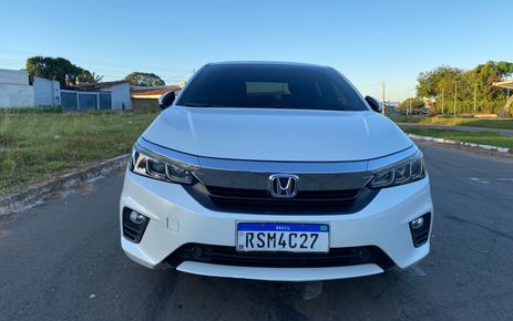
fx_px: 392
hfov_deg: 66.4
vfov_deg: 44.6
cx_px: 259
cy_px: 152
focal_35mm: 28
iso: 32
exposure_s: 1/706
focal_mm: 4.25
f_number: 1.8
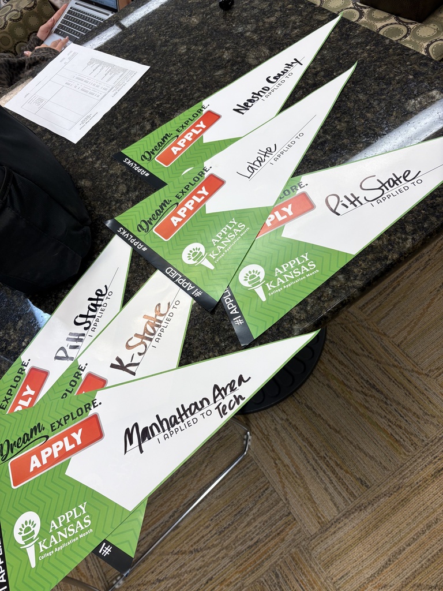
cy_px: 296
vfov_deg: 67.3
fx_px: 444
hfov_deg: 53.1
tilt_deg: -56.4
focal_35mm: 26
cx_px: 222
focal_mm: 5.96
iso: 50
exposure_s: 1/120
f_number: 1.6
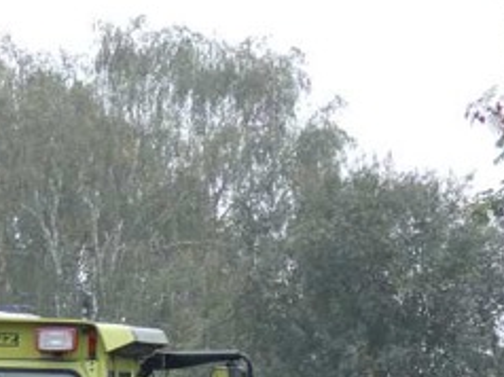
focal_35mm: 330
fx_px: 4800
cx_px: -95
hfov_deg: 6.0
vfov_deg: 4.5
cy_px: 623
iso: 200
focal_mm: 17.5
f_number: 4.8
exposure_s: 1/80
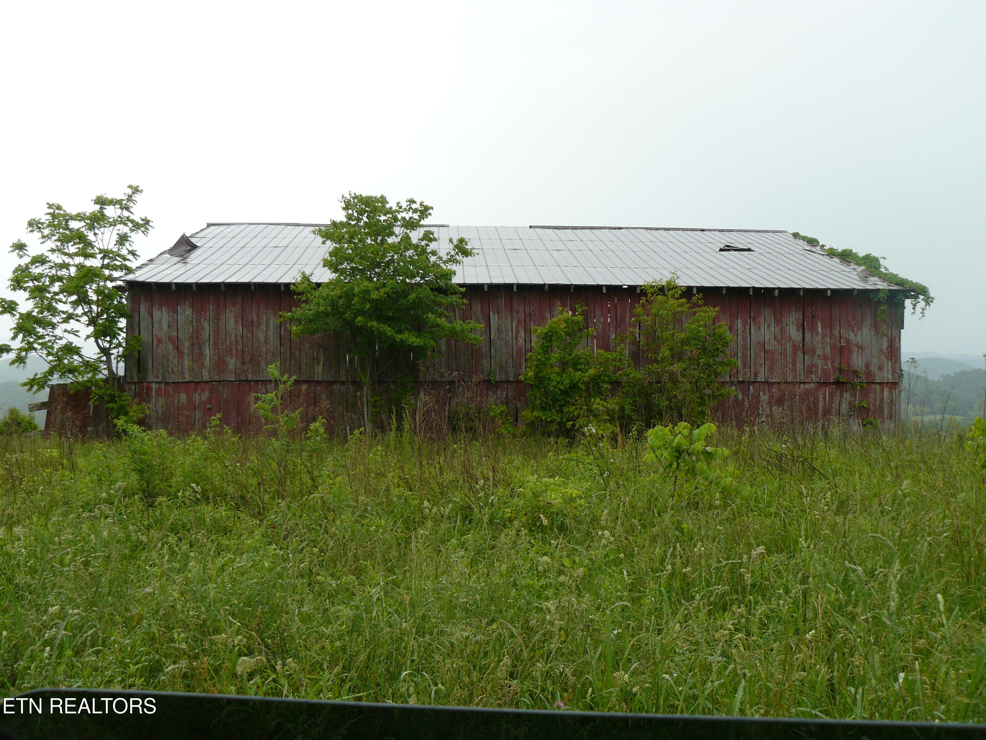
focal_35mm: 36
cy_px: 370
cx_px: 493
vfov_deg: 39.7
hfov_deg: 51.4
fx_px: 1025
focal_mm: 6
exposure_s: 1/125
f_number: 4
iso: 100
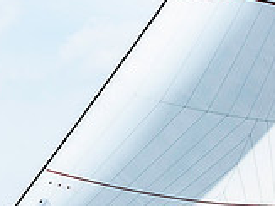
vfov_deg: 3.6
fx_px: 3255
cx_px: -103
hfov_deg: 4.8
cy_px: 277
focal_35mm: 410
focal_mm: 120
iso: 320
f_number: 5
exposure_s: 1/2500
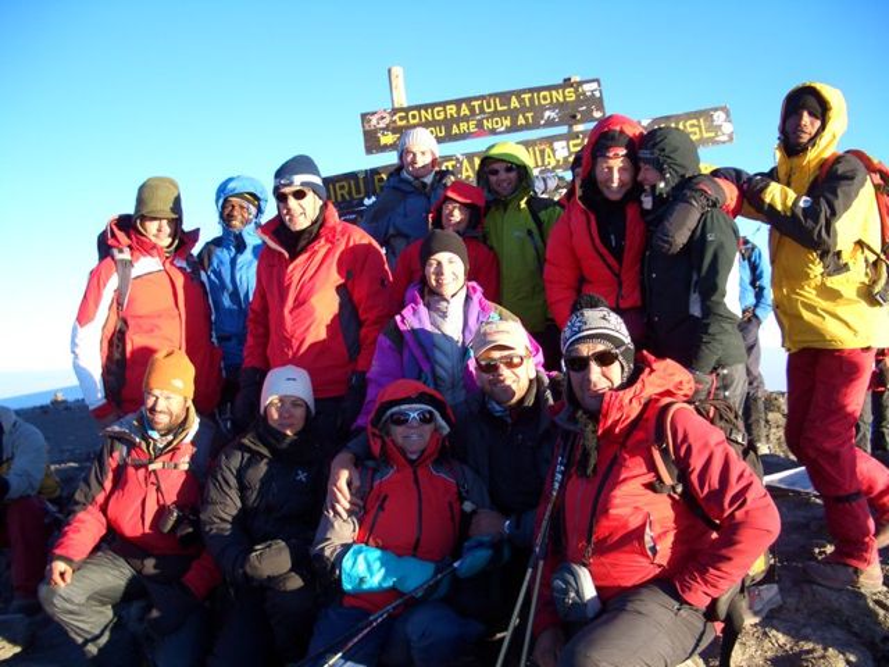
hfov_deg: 52.6
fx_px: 899
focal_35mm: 35
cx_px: 444
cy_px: 334
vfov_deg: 40.7
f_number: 2.6
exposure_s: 1/160
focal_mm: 5.8
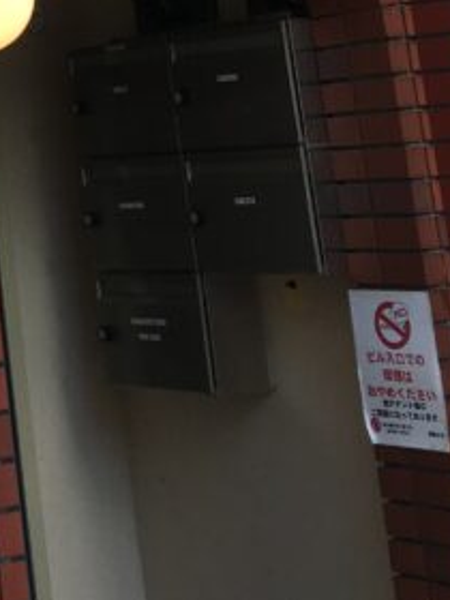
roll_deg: +3.6
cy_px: -208
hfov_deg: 12.7
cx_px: -349
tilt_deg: +12.5
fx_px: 1837
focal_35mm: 106
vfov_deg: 17.3
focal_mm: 4.15
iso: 25
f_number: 2.2
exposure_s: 1/193
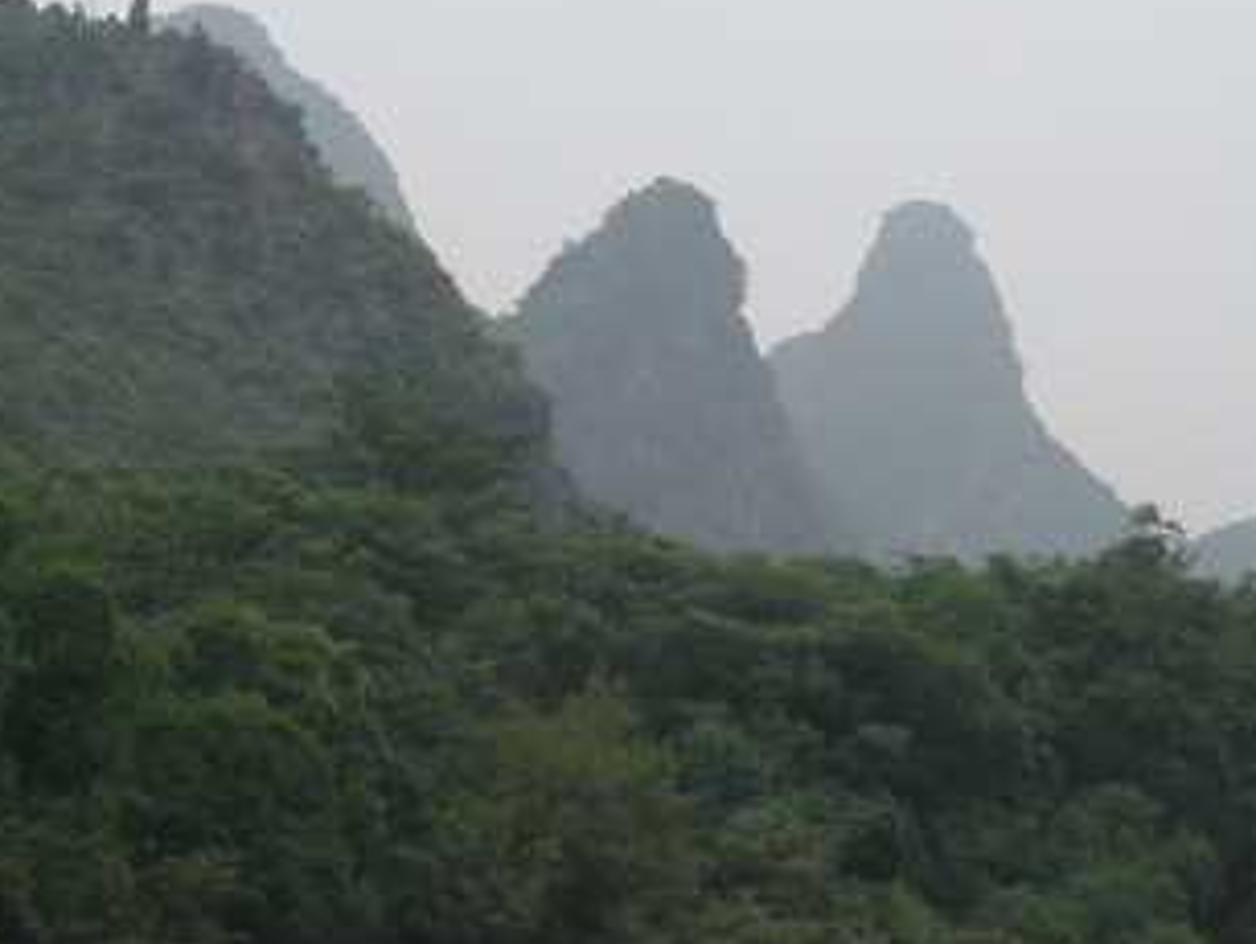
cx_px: 628
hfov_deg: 14.1
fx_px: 5084
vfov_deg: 10.6
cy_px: 402
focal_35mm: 140
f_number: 6.7
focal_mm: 13.8
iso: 100
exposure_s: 1/350
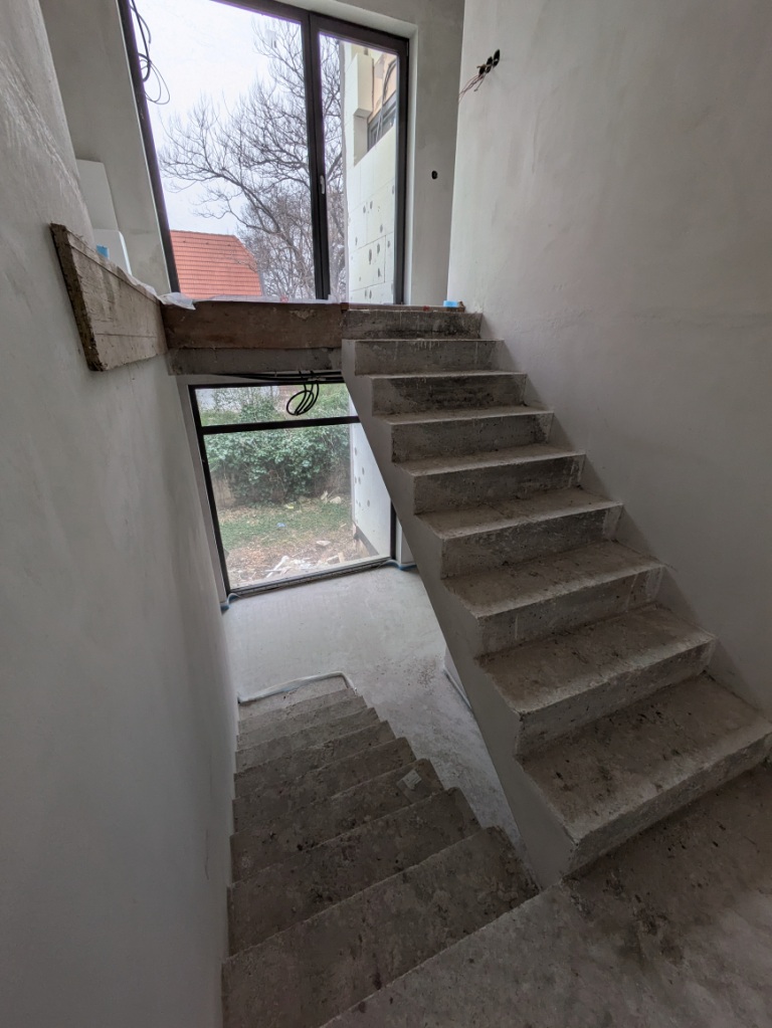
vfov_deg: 102.0
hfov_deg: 85.7
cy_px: 514
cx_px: 386
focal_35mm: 14
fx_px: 416
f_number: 2.2
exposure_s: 1/145
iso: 38
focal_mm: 1.83
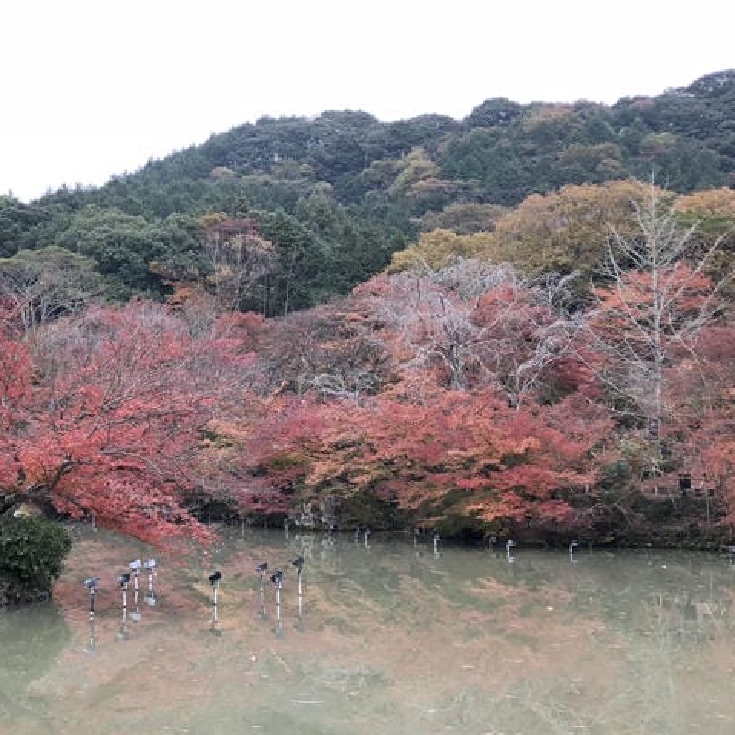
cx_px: 163
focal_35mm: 62
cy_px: 285
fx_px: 1489
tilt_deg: +6.0
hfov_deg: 27.3
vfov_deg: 27.6
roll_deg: -0.2
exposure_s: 1/120
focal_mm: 3.99
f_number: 1.8
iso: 32
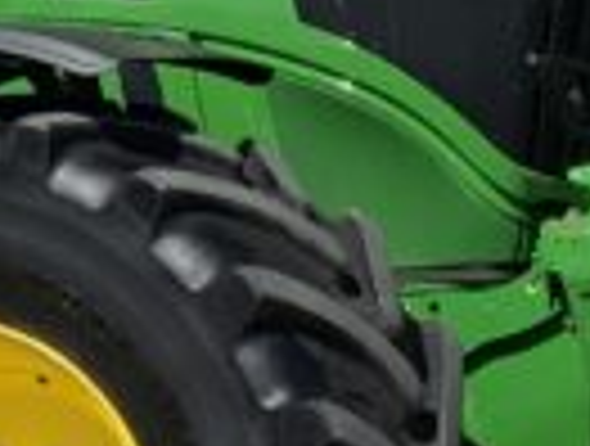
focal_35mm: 226
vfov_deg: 6.5
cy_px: -374
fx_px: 3863
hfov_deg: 8.7
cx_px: 27
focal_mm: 3
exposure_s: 1/1626
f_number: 1.8
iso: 16
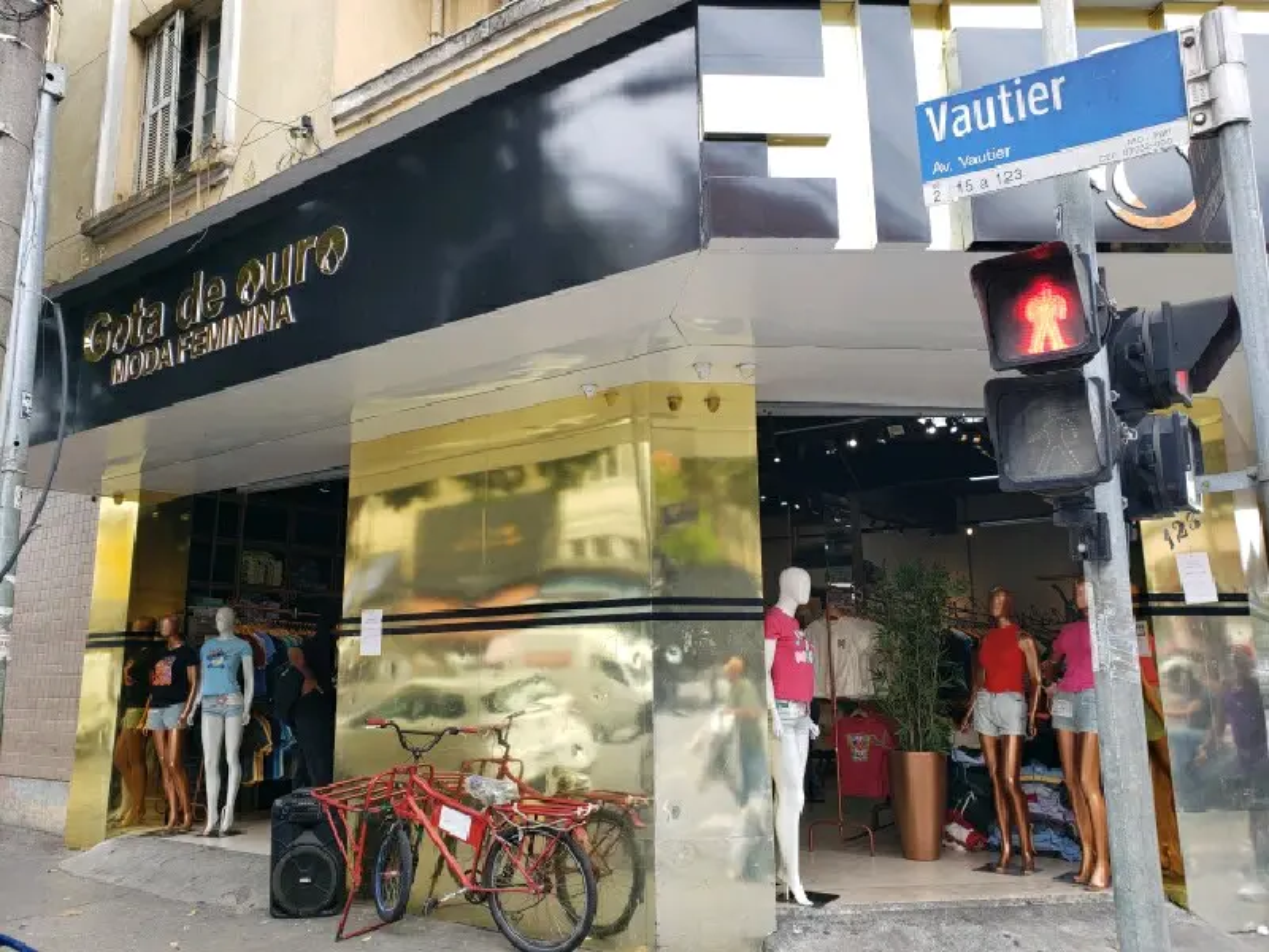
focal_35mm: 26
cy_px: 476
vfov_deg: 53.1
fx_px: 953
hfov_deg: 67.3
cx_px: 634
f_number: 2.4
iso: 50
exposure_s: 1/143
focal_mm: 4.3
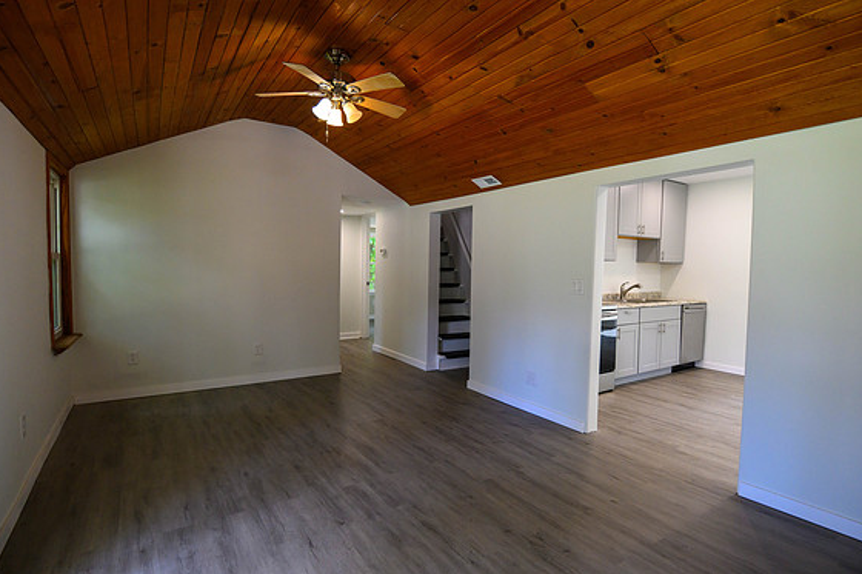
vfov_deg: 67.4
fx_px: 431
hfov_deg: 90.0
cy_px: 285
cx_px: 439
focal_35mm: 18
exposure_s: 1/320
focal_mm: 17
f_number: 4
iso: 1250
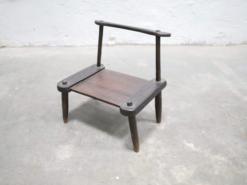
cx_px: 124
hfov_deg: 46.8
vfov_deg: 36.0
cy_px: 92
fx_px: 286
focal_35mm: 40
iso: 2500
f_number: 1.7
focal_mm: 20
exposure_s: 1/60
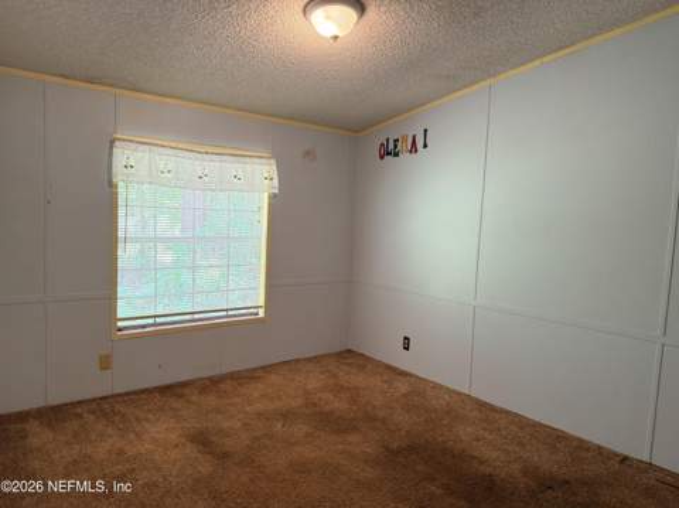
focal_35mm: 24
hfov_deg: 71.7
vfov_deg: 56.7
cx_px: 340
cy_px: 254
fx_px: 470
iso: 160
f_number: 1.78
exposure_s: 1/60
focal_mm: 6.76
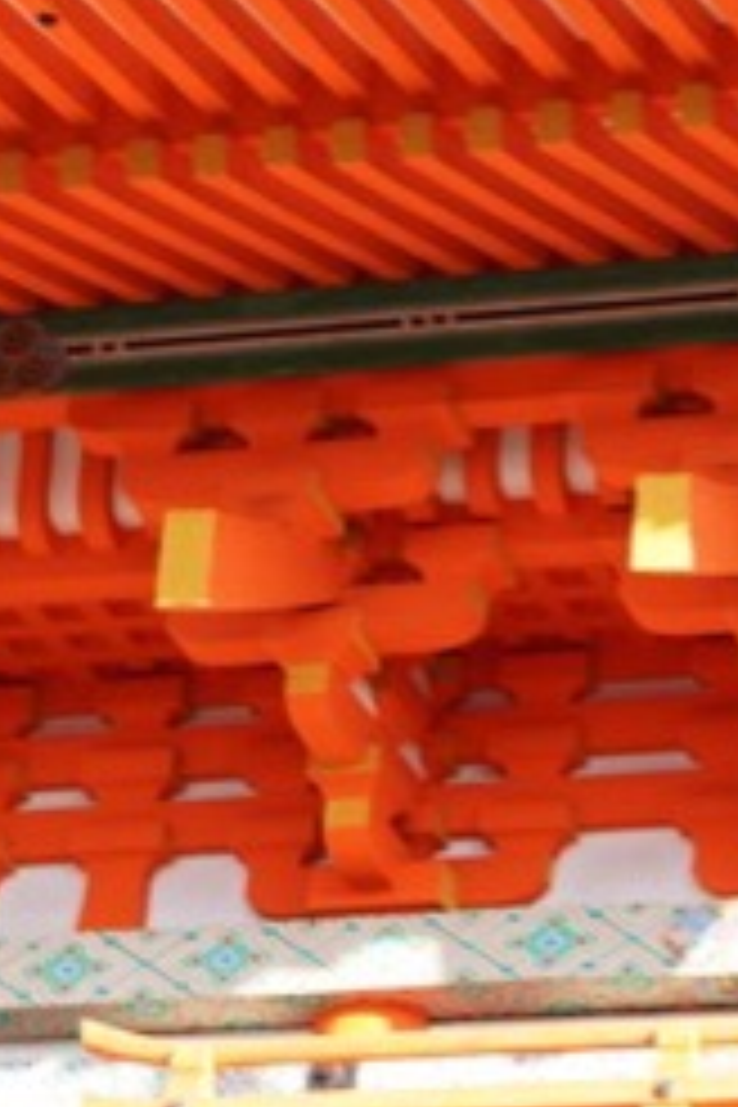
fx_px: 7010
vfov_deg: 9.0
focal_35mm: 228
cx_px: 754
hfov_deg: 6.0
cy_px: -99
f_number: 3.5
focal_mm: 35
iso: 100
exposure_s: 1/125
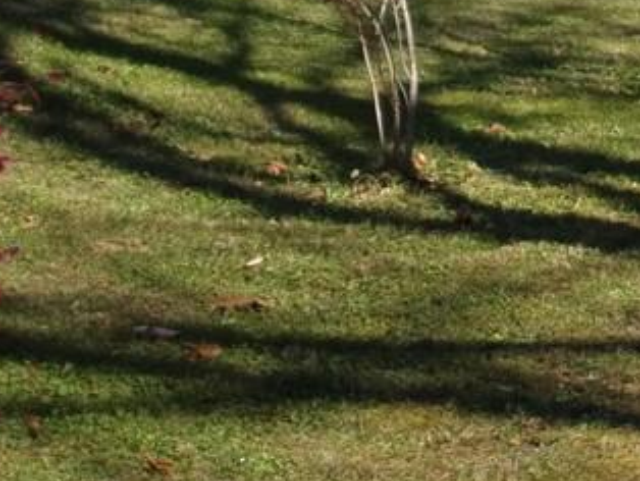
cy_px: -226
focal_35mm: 127
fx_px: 2350
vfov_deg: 11.3
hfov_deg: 14.8
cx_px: 848
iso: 80
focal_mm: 7
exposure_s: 1/500
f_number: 3.9
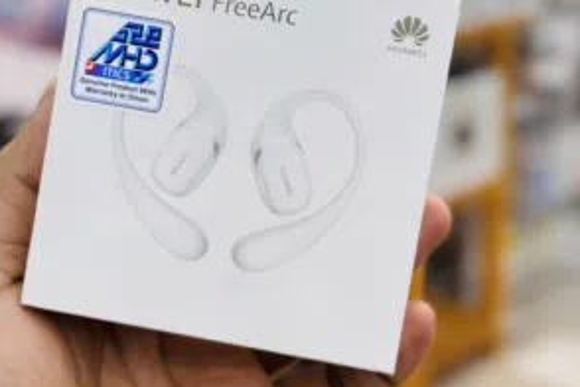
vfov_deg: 19.6
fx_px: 1095
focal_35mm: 68
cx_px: 292
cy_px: 32
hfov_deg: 29.7
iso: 64
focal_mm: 6.76
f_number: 1.78
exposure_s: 1/100
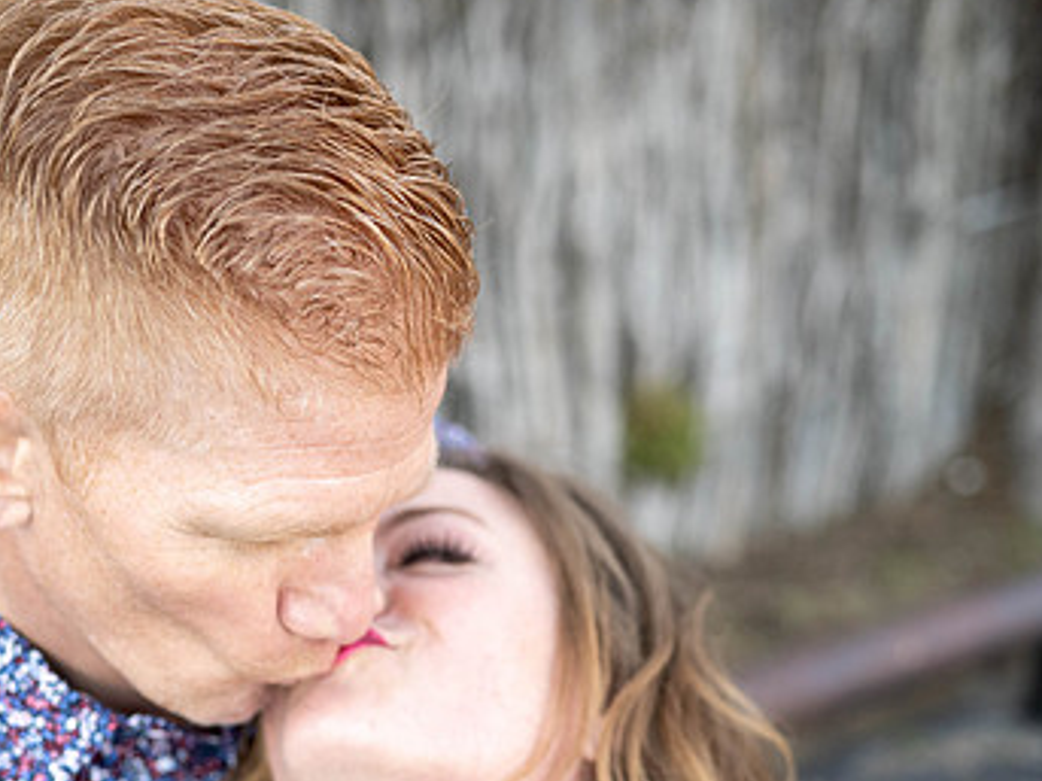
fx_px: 1715
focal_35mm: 57
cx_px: 337
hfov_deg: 33.5
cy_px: 567
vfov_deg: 25.4
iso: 640
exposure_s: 1/800
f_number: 2.5
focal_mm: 35
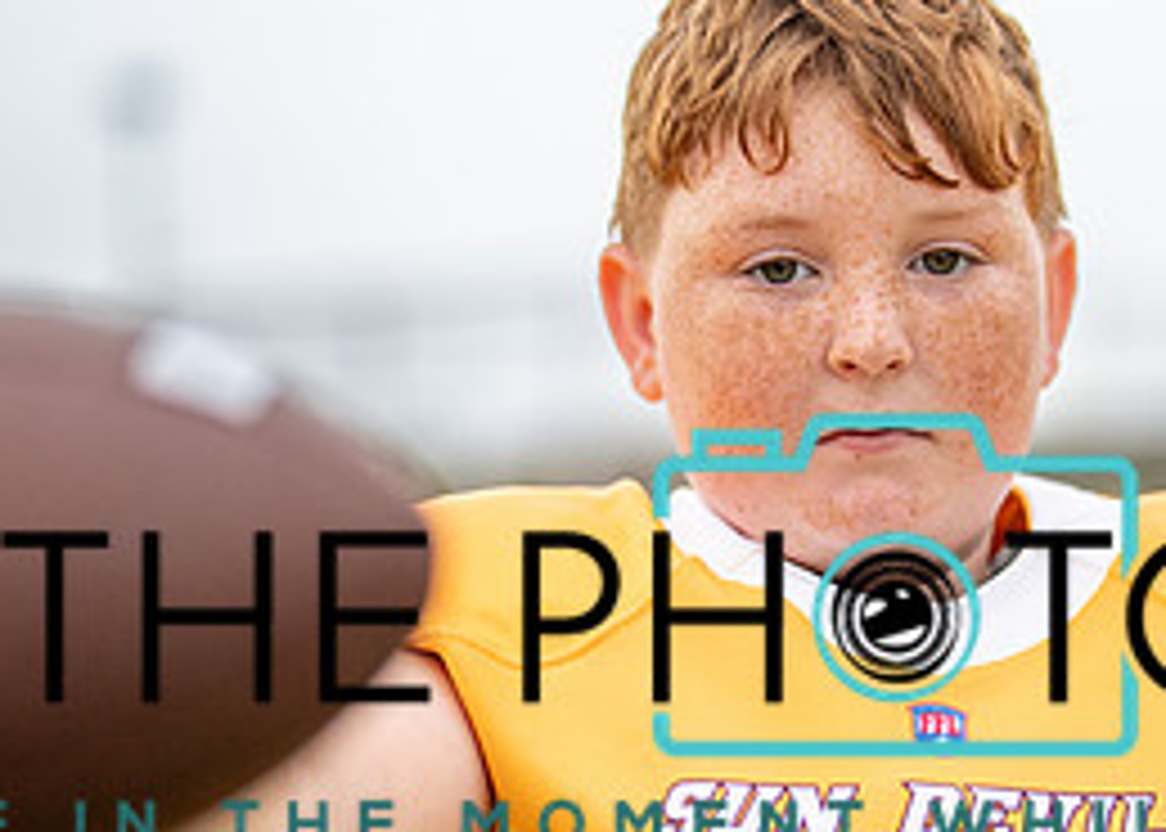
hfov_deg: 15.3
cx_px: 916
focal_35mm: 130
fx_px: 4305
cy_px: 564
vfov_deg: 11.0
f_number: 1.2
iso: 320
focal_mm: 50
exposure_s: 1/1250
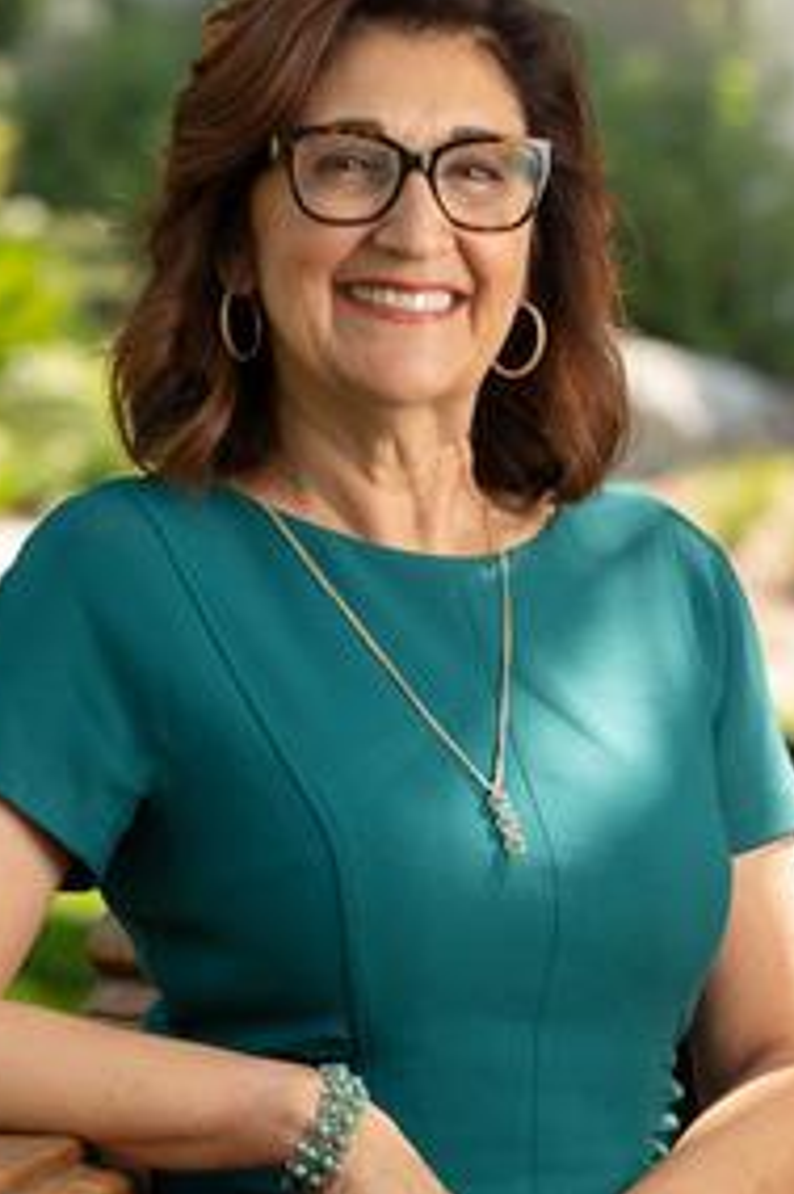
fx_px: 6426
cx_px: 363
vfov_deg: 10.6
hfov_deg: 7.1
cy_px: 841
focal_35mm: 194
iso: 250
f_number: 6.3
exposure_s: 1/250
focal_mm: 110
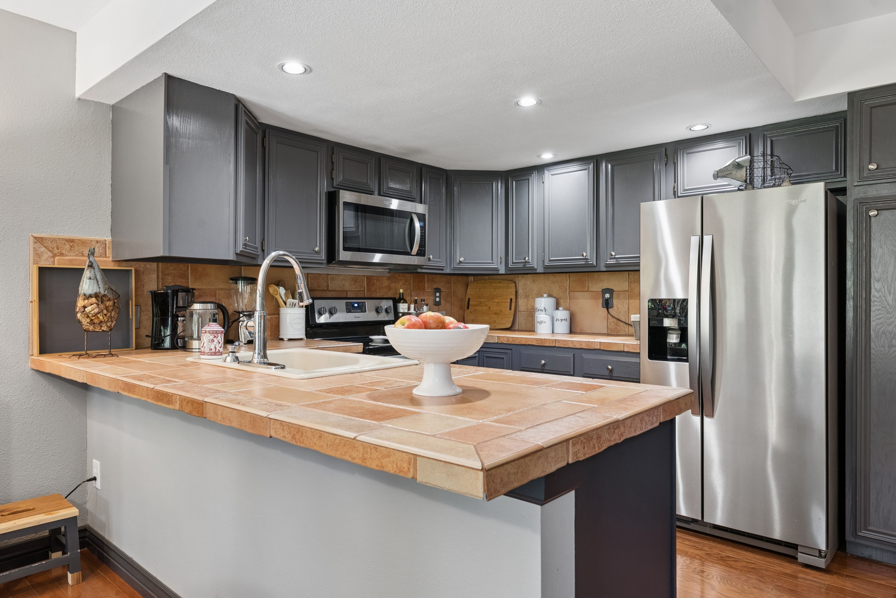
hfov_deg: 78.6
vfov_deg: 57.3
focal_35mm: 22
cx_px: 448
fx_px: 548
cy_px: 299
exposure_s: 1/13
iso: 640
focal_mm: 22
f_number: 9
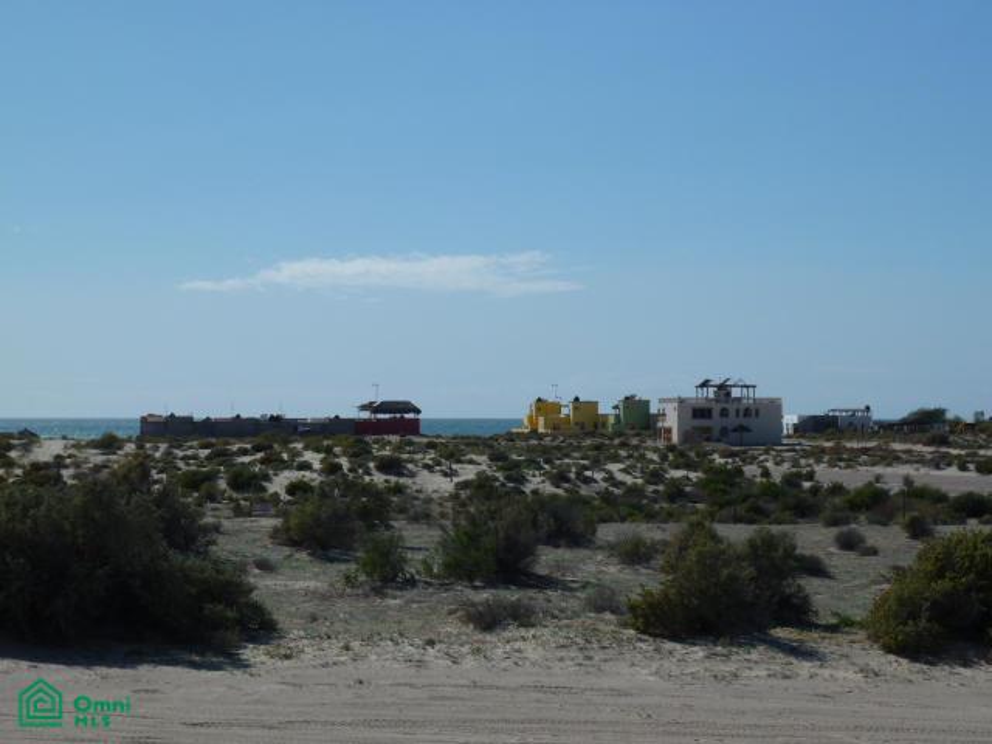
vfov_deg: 16.4
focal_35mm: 90
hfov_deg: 21.8
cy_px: 372
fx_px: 2579
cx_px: 496
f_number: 5.6
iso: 80
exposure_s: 1/1000
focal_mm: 14.7
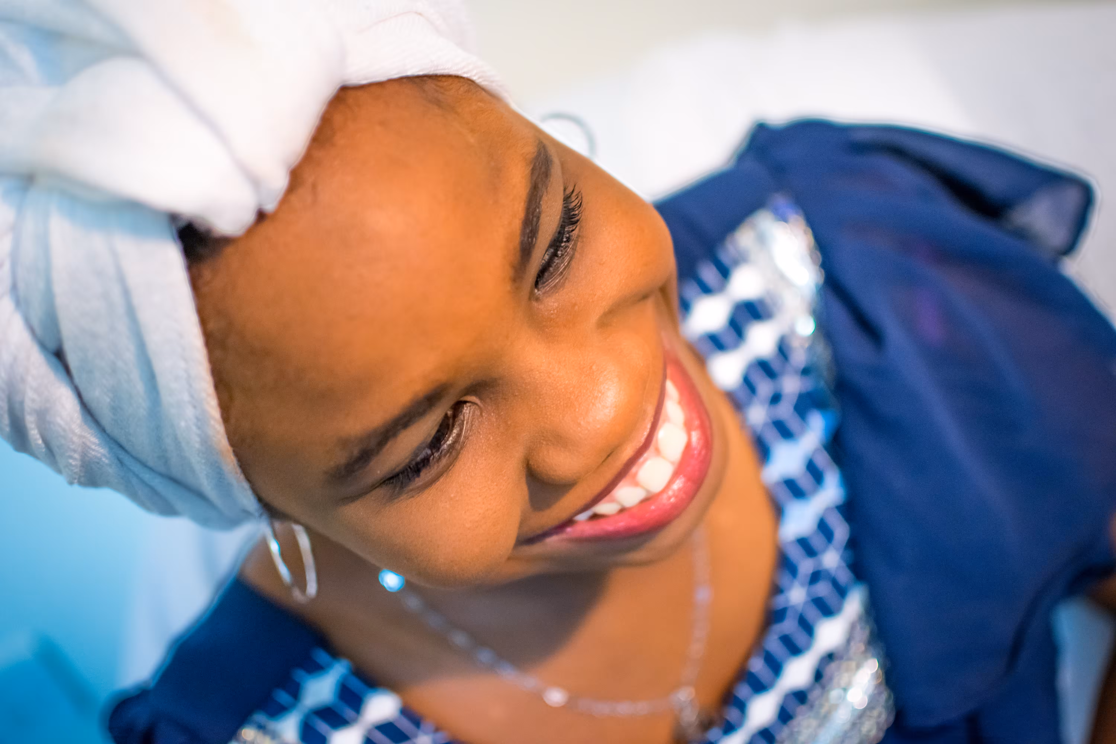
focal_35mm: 52
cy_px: 372
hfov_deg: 37.9
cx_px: 558
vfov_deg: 25.8
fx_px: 1627
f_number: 1.8
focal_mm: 35
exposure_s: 1/125
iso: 1000
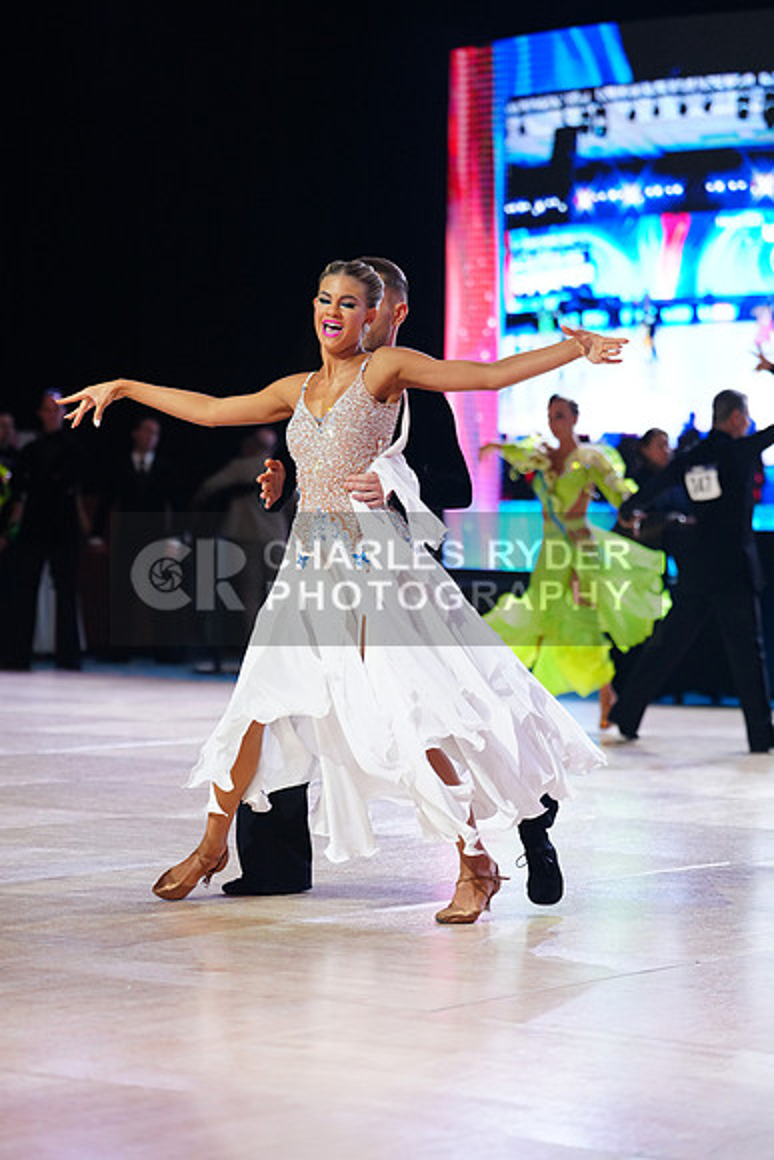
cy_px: 580
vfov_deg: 18.8
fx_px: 3513
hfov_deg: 12.6
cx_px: 387
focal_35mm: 109
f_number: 2.8
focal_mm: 109
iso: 2000
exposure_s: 1/500
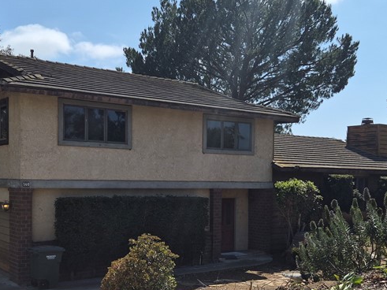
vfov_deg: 30.0
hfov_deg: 39.6
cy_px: 197
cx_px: 210
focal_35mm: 48
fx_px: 536
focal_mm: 5.4
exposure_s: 1/7424
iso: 80
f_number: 1.8
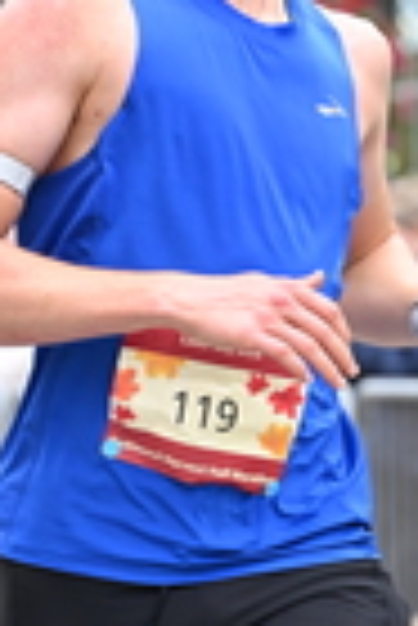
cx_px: 115
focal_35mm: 293
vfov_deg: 7.0
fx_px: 5090
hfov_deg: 4.7
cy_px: 342
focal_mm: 74
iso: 1600
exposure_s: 1/800
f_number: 2.8
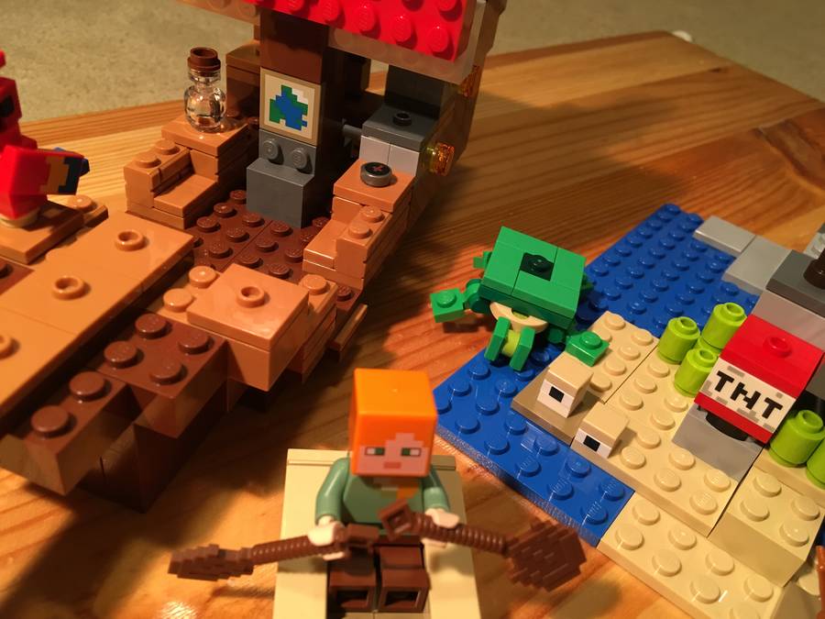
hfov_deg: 61.7
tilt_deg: -39.8
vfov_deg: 48.2
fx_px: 691
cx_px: 412
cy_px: 310
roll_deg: -11.8
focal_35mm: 29
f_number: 2.2
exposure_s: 1/33
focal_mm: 4.15
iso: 125
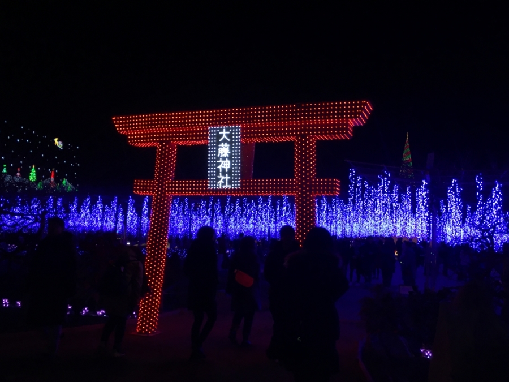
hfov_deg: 55.3
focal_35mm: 33
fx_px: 485
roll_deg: -2.3
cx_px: 278
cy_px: 202
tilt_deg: +4.1
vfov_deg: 42.9
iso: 32
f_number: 2.2
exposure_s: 1/30
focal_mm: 4.15
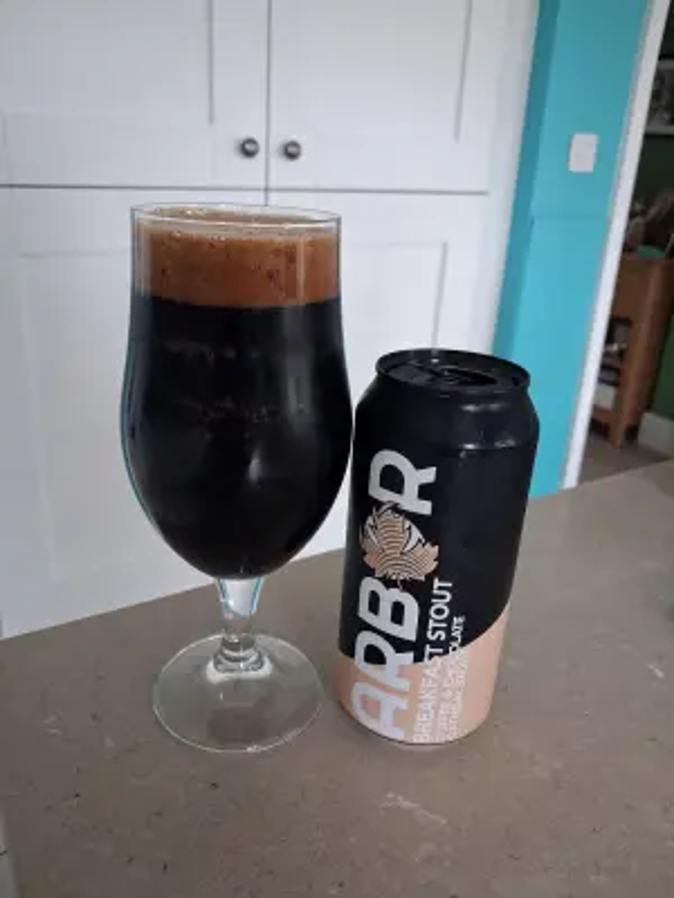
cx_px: 337
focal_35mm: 27
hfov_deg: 51.4
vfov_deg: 65.3
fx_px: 701
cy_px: 449
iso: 500
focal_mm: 4
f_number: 1.8
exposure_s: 1/33
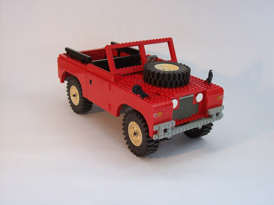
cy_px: 102
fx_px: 356
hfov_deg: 42.1
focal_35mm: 45
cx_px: 137
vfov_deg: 32.2
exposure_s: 1/32.3
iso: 160
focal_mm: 7.6
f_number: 3
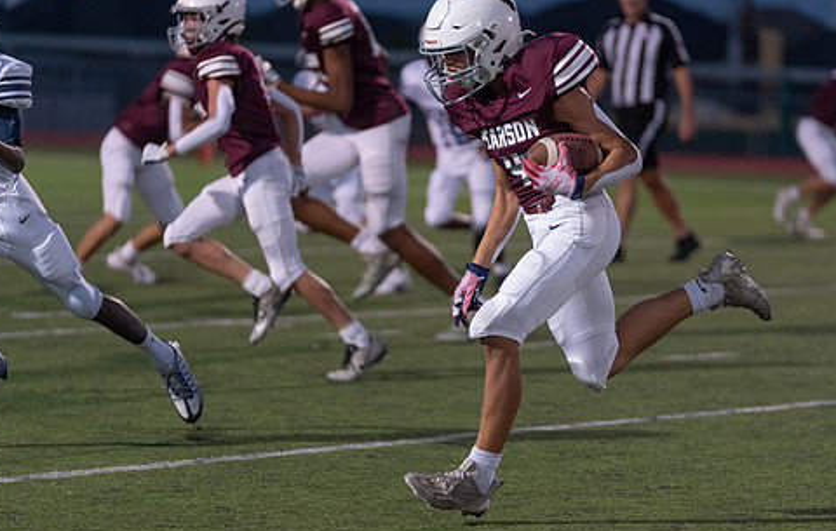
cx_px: 467
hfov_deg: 9.6
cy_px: 247
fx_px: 4967
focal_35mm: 217
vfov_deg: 6.1
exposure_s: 1/1000
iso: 2500
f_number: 2.8
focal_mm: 167
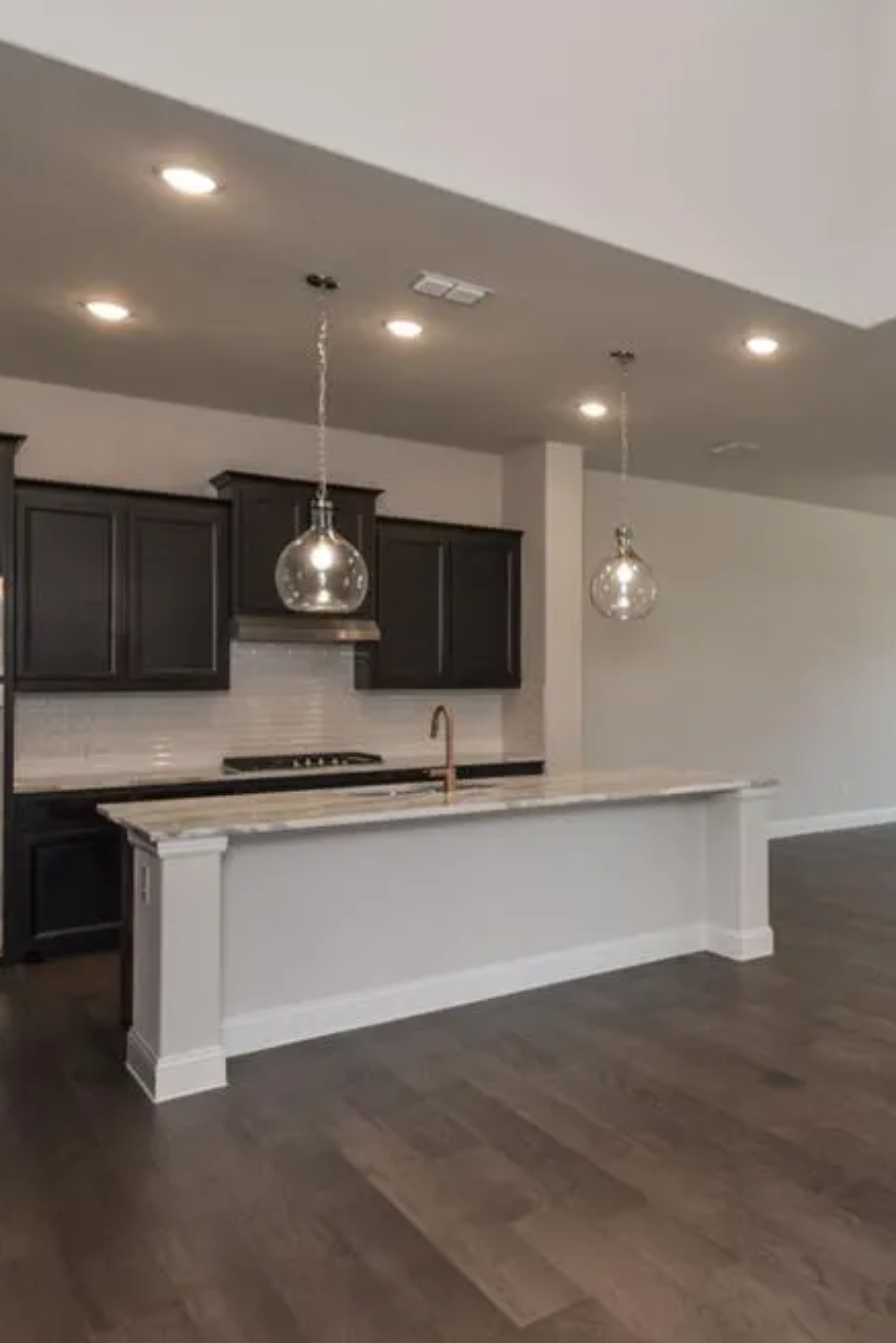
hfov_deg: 42.9
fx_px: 962
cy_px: 648
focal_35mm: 26
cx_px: 898
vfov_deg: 69.8
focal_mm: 11
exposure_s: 1/60
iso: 450
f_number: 5.6
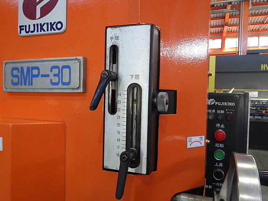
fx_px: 217
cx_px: 134
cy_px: 100
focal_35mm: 28
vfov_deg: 49.7
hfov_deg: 63.4
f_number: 3.5
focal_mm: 5
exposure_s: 1/45
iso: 320
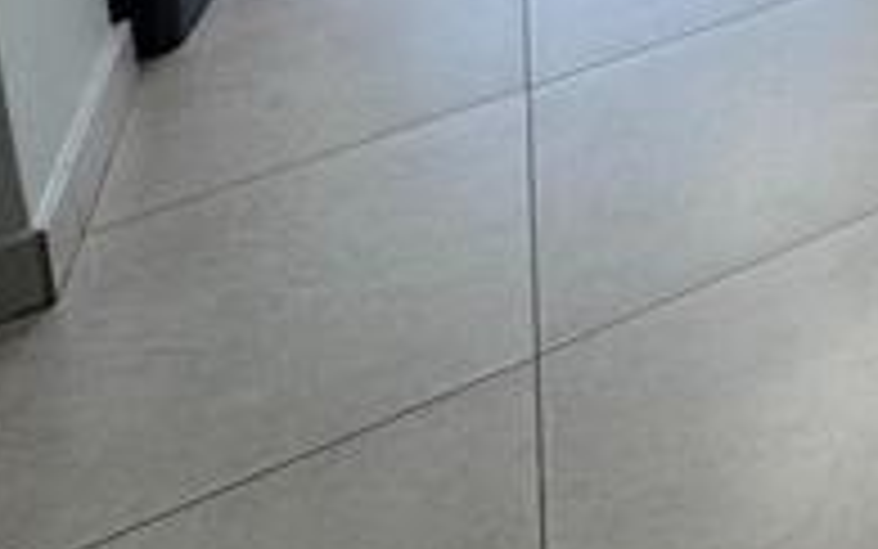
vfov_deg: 14.9
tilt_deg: -8.4
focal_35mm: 61
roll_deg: +1.4
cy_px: -702
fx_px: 1460
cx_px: 1621
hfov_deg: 21.0
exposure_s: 1/100
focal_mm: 2.22
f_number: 2.2
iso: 50
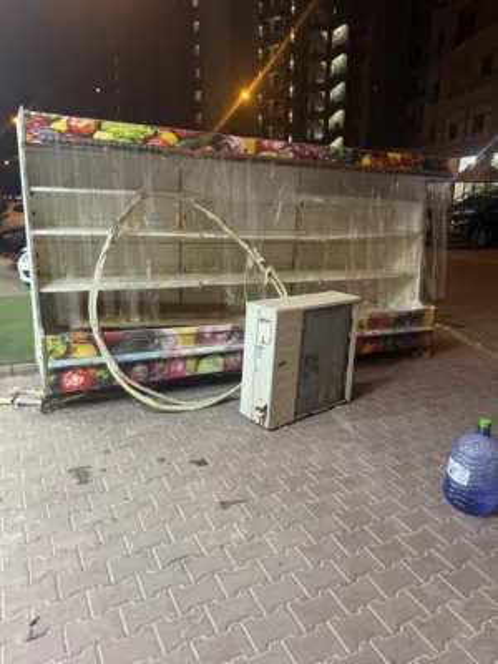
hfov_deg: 56.8
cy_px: 332
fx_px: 460
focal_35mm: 24
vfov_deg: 71.6
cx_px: 249
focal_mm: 6.76
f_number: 1.78
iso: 400
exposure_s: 1/50
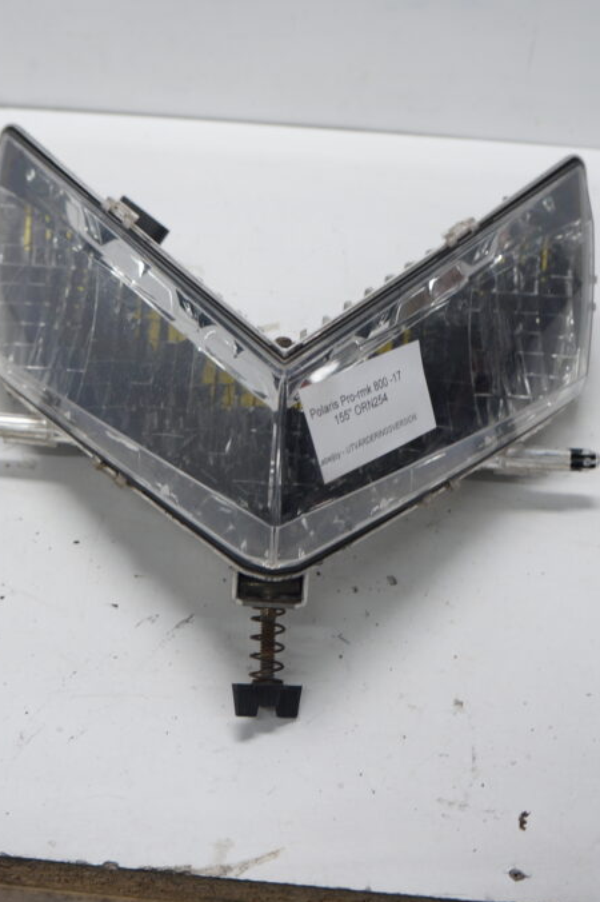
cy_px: 454
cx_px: 237
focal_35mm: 48
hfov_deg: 28.1
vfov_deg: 41.3
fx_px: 1195
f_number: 4
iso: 125
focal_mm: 21
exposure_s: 1/60
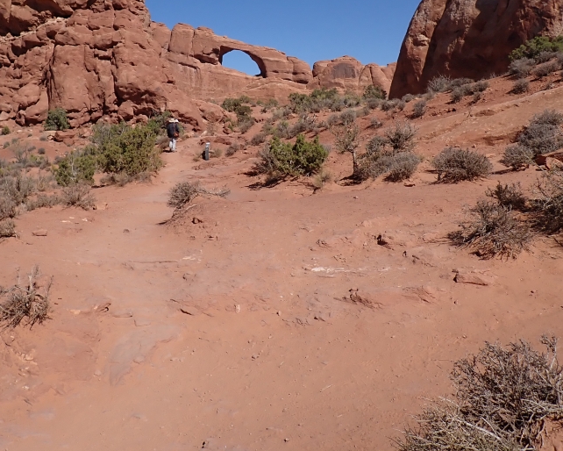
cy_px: 130
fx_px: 633
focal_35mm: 38
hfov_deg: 47.6
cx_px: 223
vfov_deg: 38.5
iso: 100
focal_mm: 4.5
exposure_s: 1/400
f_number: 8
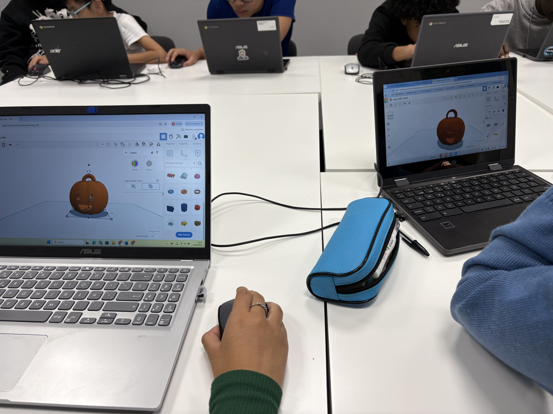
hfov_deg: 67.3
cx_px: 276
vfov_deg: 53.1
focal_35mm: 26
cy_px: 207
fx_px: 415
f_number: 1.6
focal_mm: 5.96
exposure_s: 1/100
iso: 32
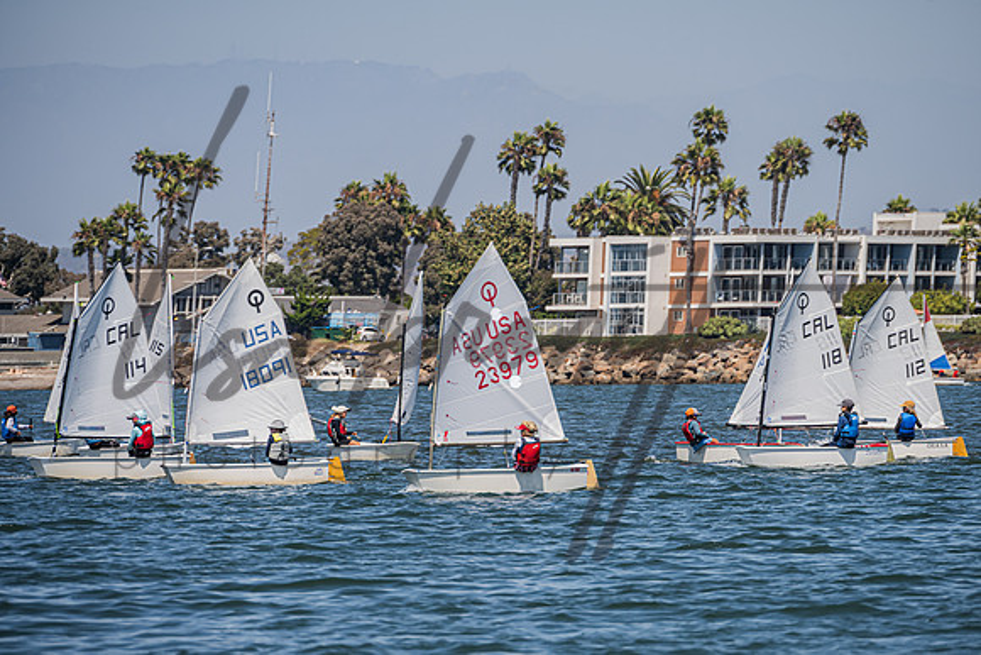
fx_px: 8640
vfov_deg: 4.3
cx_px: 535
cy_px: 357
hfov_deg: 6.5
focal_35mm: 317
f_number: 8
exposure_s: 1/500
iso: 250
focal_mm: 280
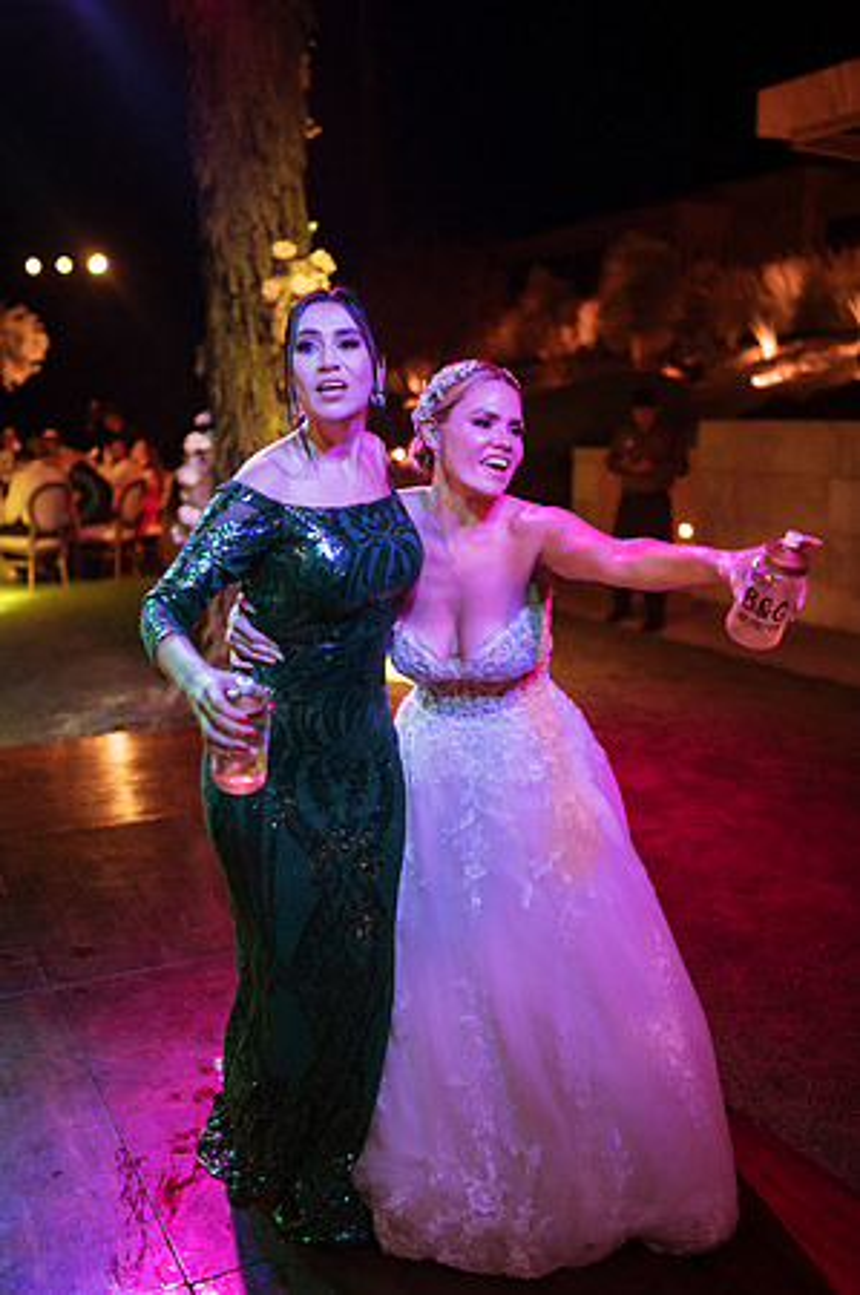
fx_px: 1257
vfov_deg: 54.5
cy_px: 648
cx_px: 430
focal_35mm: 35
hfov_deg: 37.8
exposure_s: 1/250
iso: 1000
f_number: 1.8
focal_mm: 35
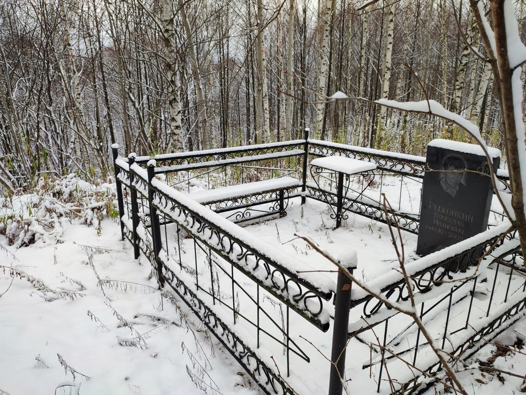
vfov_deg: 54.9
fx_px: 380
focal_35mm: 25
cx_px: 263
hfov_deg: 69.4
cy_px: 198
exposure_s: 1/140
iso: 50
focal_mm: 6.04
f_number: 1.9
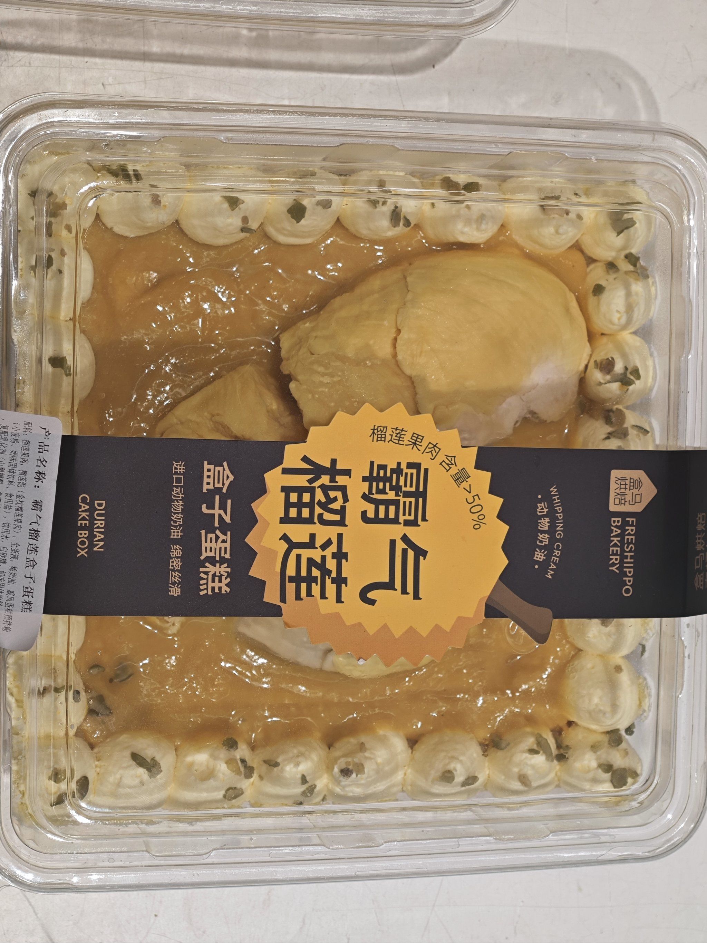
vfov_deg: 26.0
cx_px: 354
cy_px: 472
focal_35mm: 75
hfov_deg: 19.6
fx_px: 2043
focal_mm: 9
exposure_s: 1/100
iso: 64
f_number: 2
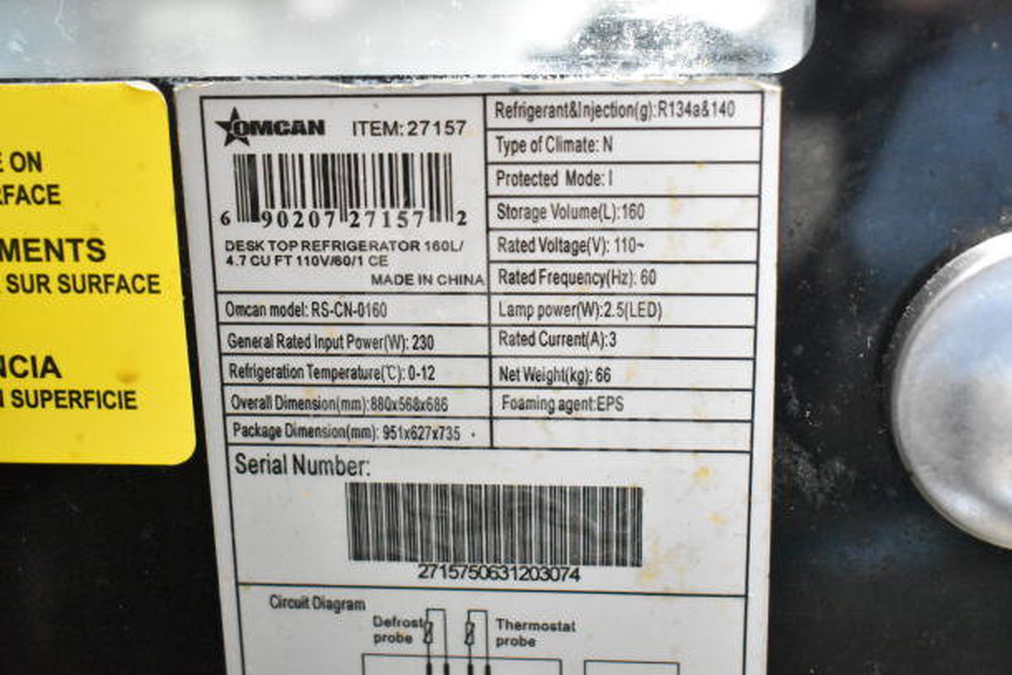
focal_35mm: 48
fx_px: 1350
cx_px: 506
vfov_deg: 28.1
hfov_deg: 41.1
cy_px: 338
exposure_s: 1/50
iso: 11400
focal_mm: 32
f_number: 4.5
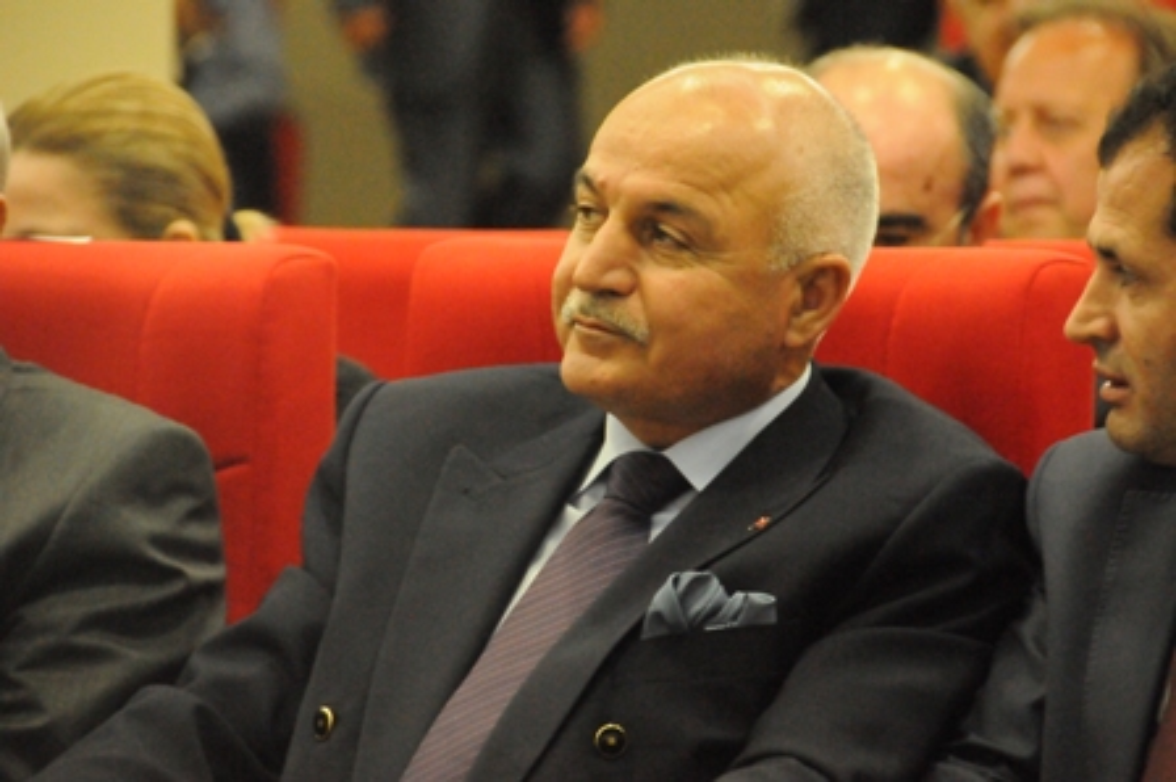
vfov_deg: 5.4
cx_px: 588
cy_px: 391
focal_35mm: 255
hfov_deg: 8.1
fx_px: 8324
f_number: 5.6
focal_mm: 170
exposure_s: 1/60
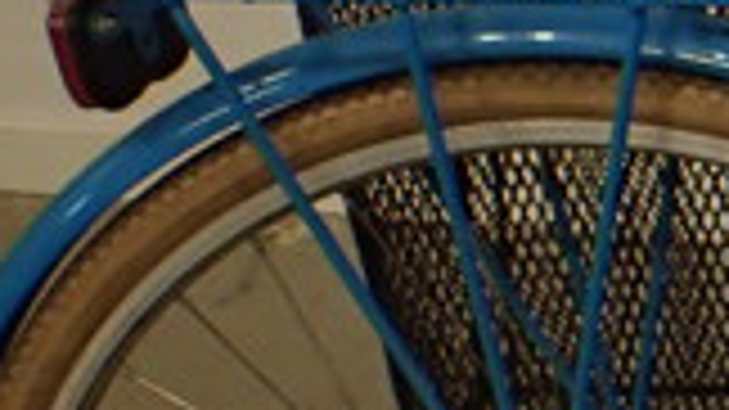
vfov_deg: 7.5
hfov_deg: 11.4
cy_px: 279
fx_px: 3111
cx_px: 1670
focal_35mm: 161
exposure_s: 1/125
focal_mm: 5.5
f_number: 2.3
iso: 500
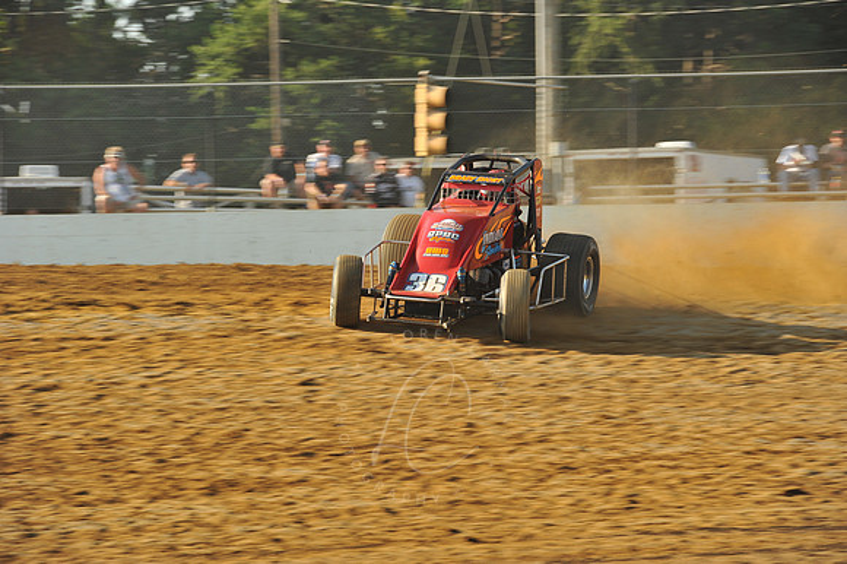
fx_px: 4585
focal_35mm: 195
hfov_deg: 10.6
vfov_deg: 7.0
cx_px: 424
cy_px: 282
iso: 400
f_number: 9
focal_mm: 195
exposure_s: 1/320
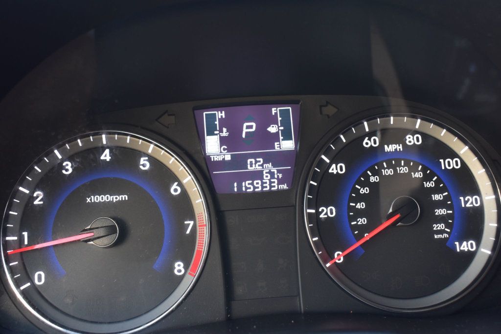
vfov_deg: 33.0
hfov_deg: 47.9
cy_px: 167
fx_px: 563
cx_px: 250
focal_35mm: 40
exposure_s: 1/15
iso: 450
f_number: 6.3
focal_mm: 27
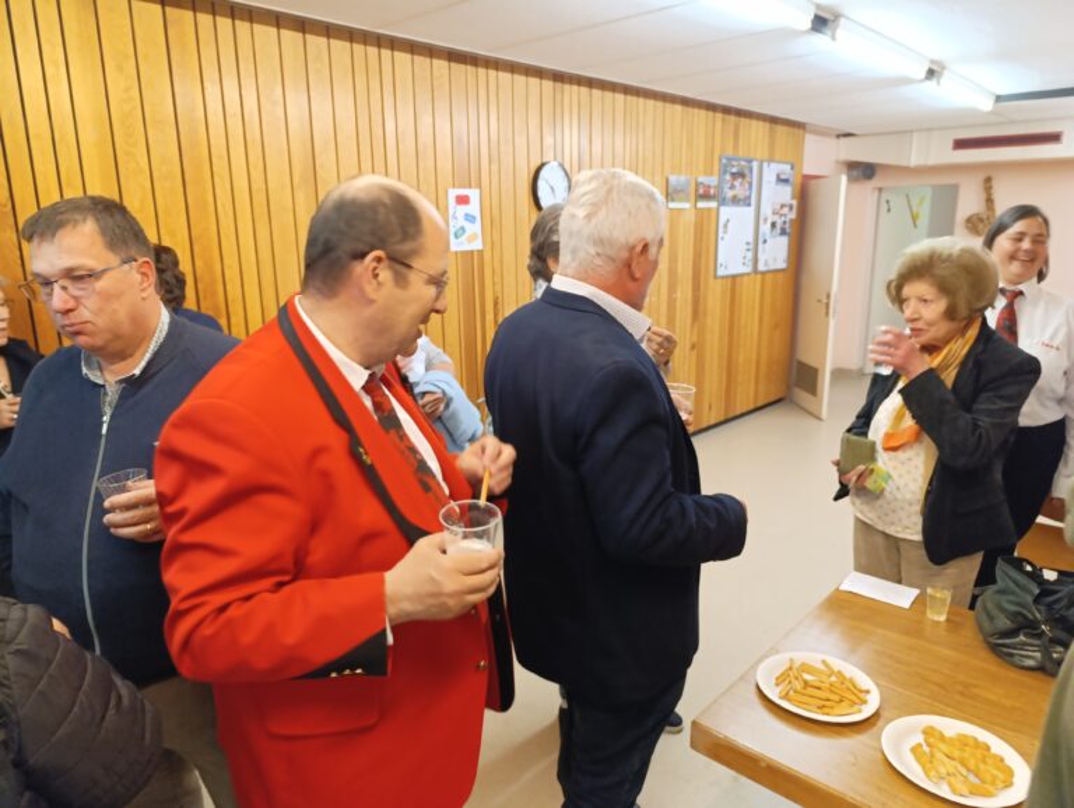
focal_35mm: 23
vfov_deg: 59.0
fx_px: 714
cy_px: 404
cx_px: 537
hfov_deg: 73.9
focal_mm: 6.14
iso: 640
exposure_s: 1/50
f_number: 1.6
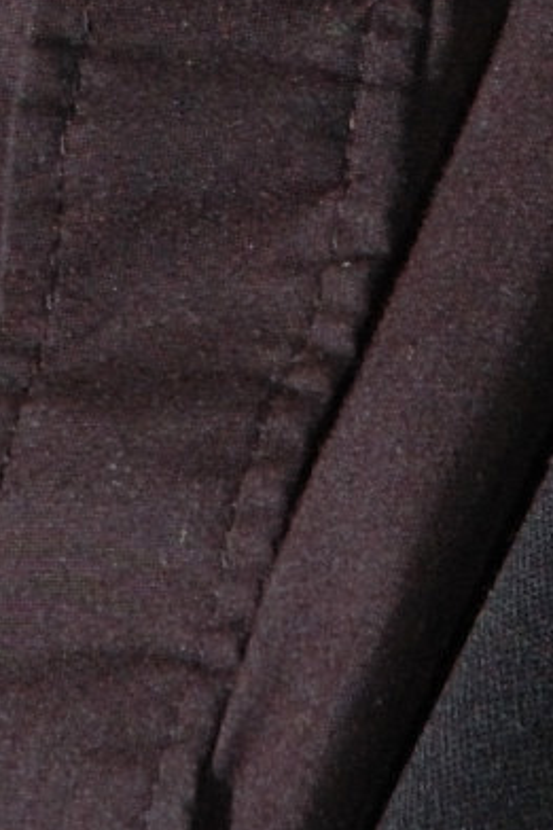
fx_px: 18563
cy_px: -1196
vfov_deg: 2.5
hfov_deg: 1.7
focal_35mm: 805
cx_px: 252
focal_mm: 70
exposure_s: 1/60
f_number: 4.5
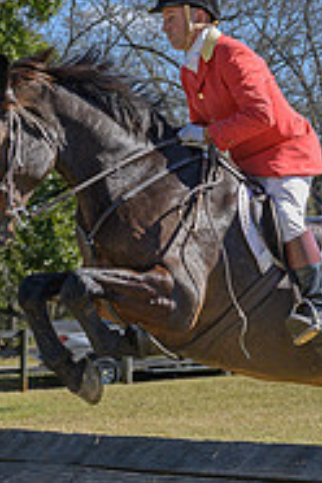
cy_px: 184
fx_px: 2415
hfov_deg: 7.6
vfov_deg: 11.4
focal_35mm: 180
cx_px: 191
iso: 200
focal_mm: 44
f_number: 5.6
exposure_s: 1/800
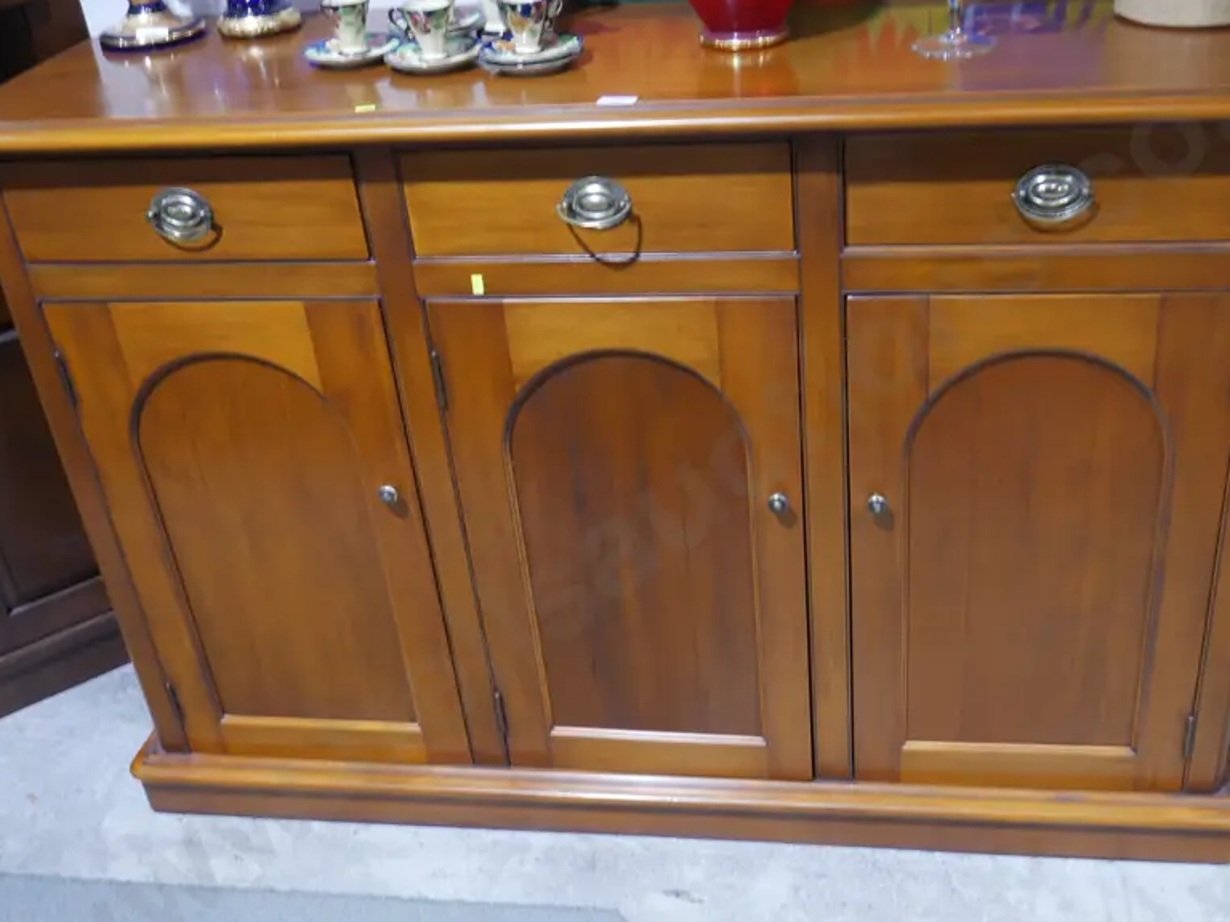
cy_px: 498
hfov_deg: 46.7
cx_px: 693
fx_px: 1421
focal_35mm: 40
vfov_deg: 35.9
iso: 640
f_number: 3.6
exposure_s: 1/60
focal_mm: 15
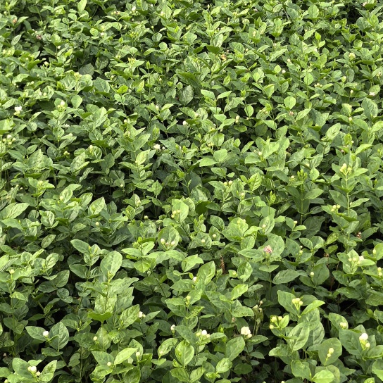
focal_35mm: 85
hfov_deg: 20.4
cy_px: 134
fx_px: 1064
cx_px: 224
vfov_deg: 20.3
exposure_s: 1/100
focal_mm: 6.98
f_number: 1.4
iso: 64
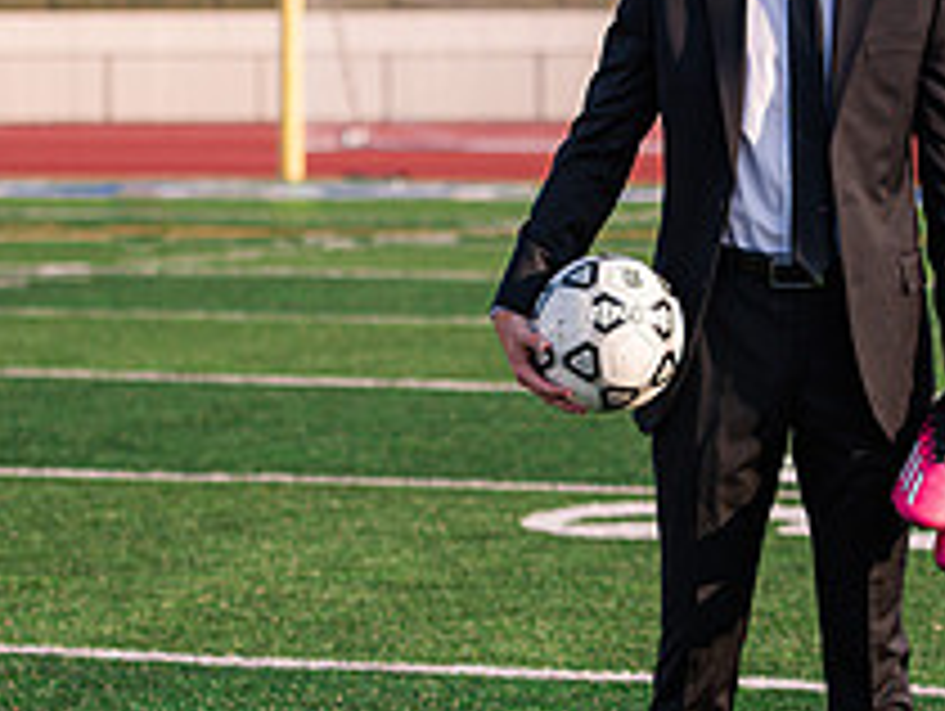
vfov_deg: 7.8
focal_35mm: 191
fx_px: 5220
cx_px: 623
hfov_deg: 10.3
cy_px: 331
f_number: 2.8
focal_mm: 70
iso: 200
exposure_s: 1/2000
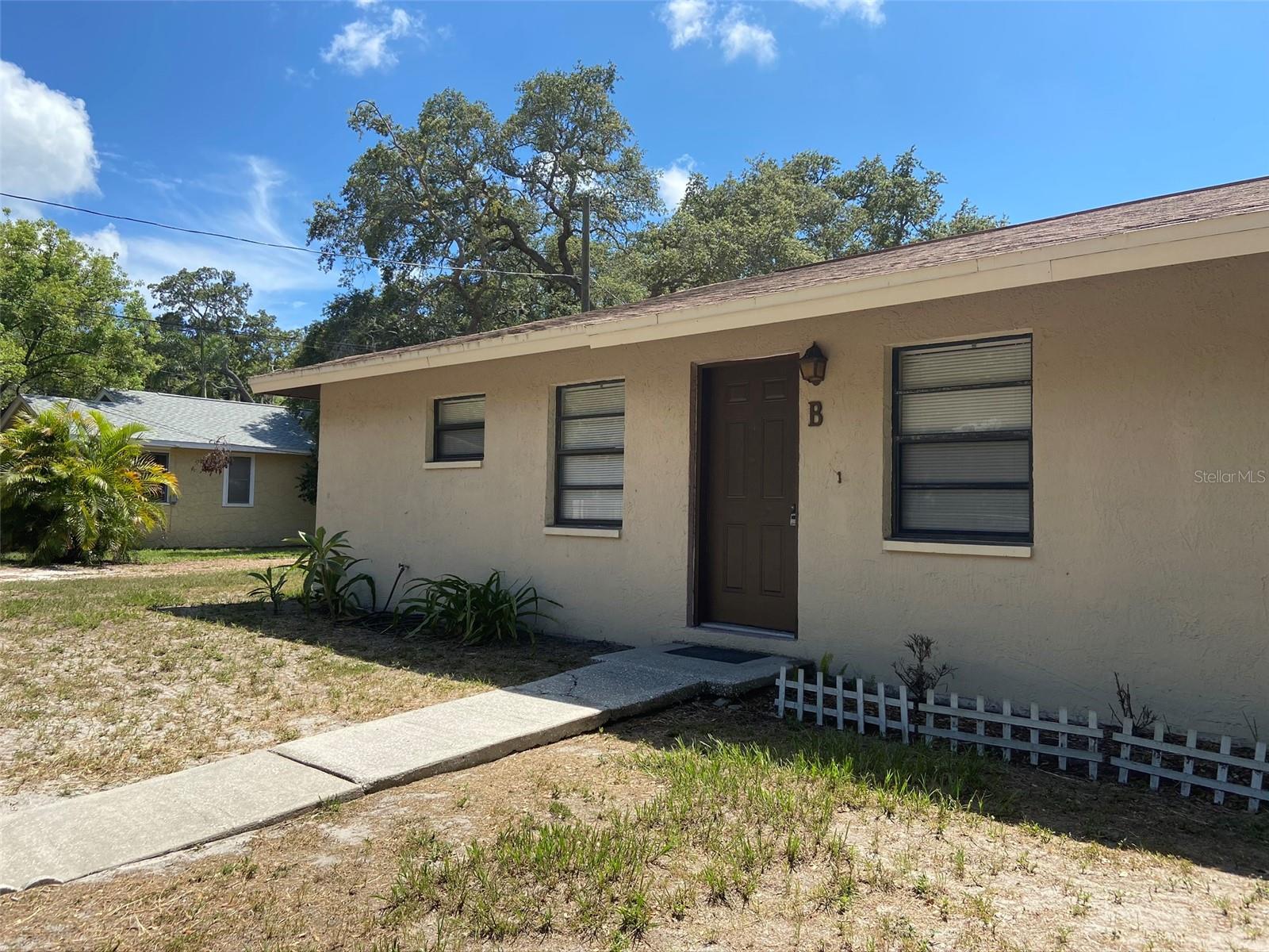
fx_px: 953
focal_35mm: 26
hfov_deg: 67.3
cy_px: 476
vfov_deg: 53.1
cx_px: 634
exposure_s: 1/1927
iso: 32
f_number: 1.8
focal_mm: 4.25
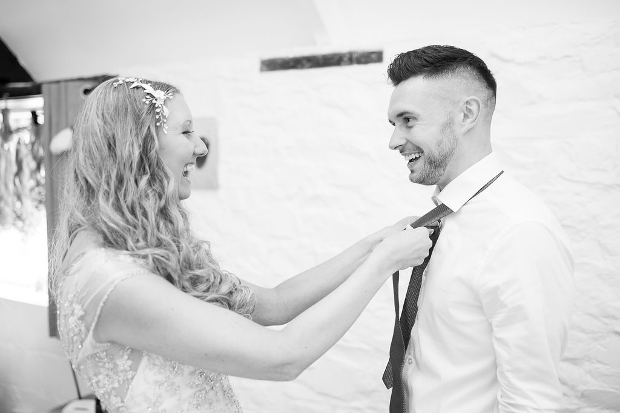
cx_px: 310
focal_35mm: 35
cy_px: 206
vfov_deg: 37.9
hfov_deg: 54.4
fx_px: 603
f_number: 2
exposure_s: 1/200
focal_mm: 35
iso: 400
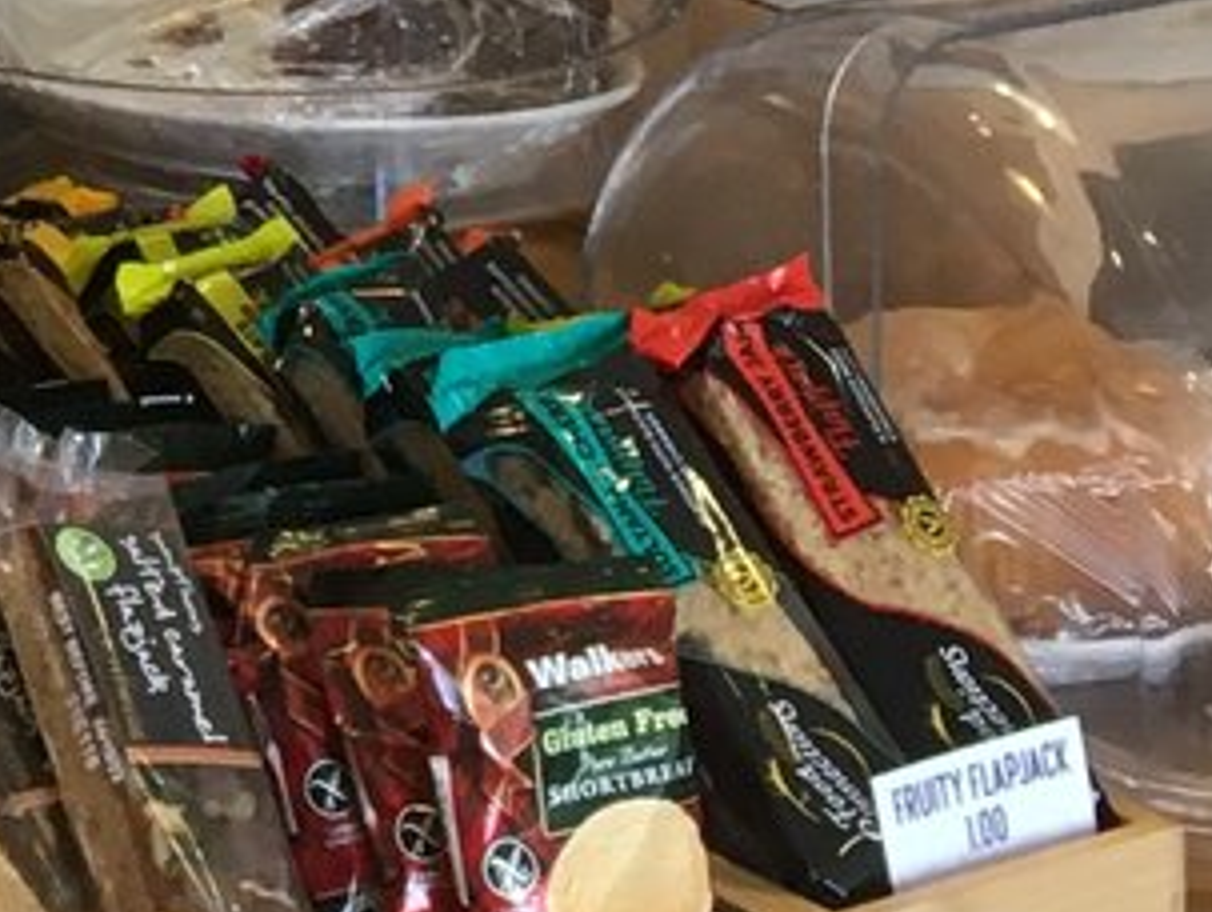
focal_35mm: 172
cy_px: -1048
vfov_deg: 8.1
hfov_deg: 11.1
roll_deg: +1.4
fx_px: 6029
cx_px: -588
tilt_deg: -6.7
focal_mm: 4.15
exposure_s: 1/33
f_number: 2.2
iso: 40
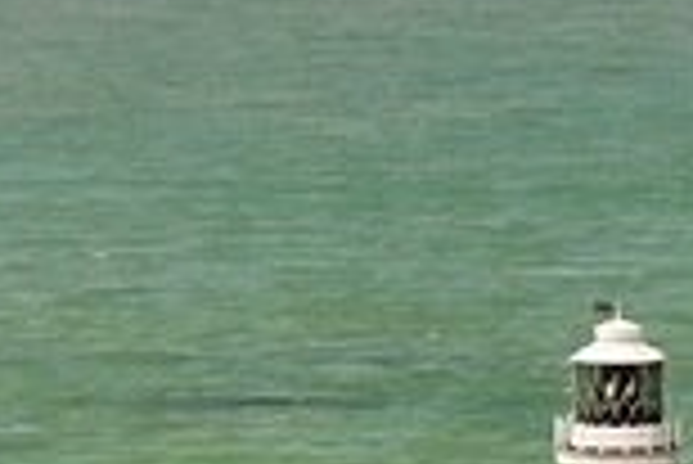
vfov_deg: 3.1
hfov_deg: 4.7
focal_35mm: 438
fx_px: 8438
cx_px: 940
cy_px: 399
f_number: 5
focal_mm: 75
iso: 100
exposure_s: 1/160
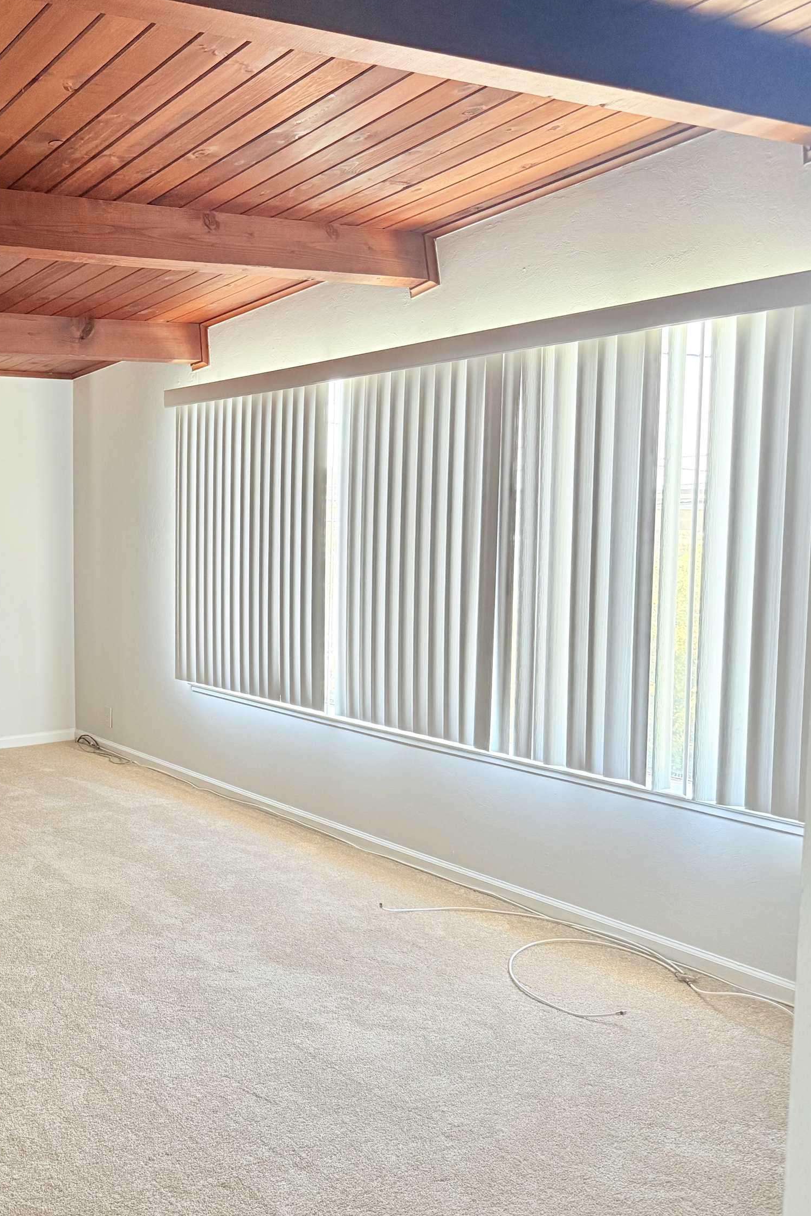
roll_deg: +0.7
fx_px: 1148
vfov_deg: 55.8
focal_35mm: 34
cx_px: 36
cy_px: 613
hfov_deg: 35.8
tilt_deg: -4.3
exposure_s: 1/120
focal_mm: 6.76
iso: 250
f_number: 1.78
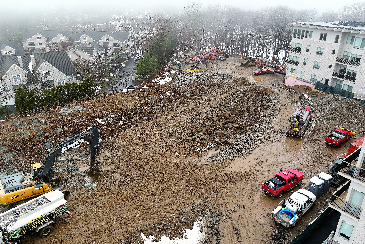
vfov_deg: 45.0
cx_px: 182
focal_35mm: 29
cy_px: 122
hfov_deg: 63.7
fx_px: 294
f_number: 2.8
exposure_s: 1/120
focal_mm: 10.57
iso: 100
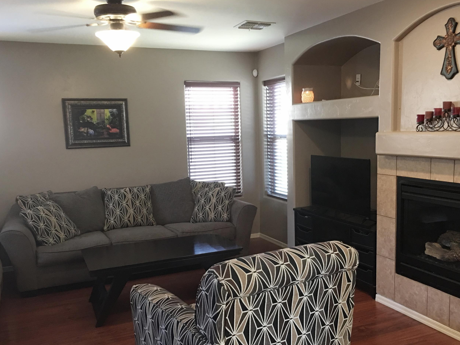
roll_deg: +1.5
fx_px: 465
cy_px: 195
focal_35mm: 35
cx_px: 247
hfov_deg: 52.6
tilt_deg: -7.8
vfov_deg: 40.6
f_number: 2.2
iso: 80
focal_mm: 4.15
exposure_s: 1/15
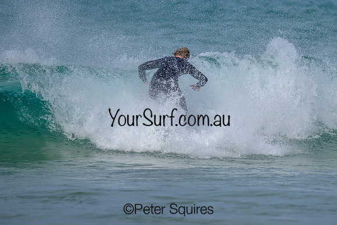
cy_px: 102
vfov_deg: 1.3
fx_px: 10305
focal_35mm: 1101
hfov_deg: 1.9
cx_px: 203
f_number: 6.3
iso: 200
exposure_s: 1/2000
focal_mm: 800
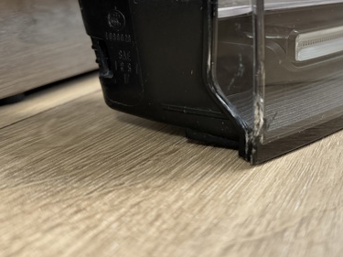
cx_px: 229
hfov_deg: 45.1
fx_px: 406
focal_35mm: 41
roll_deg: +0.4
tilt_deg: -10.6
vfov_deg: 34.3
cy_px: 62
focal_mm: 6.76
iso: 640
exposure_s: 1/60
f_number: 1.78
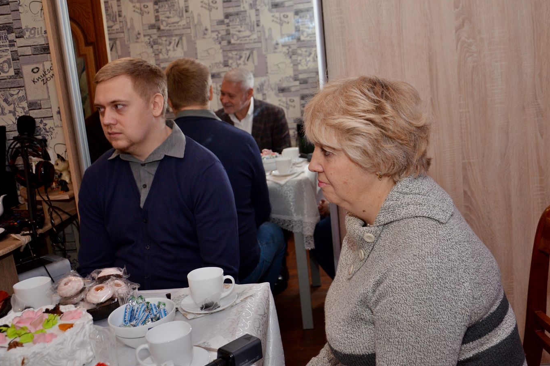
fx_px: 497
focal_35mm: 33
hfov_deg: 57.9
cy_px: 186
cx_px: 282
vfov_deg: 40.5
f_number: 3.8
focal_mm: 21
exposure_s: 1/250
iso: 800
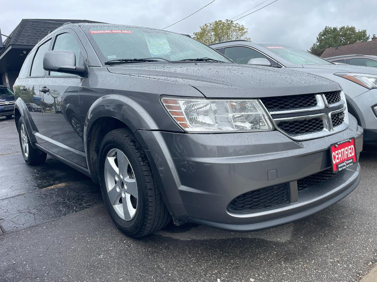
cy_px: 141
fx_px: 283
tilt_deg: -8.4
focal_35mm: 26
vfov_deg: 53.1
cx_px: 188
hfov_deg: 67.3
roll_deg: +5.9
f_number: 1.6
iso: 32
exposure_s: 1/979
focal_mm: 4.2
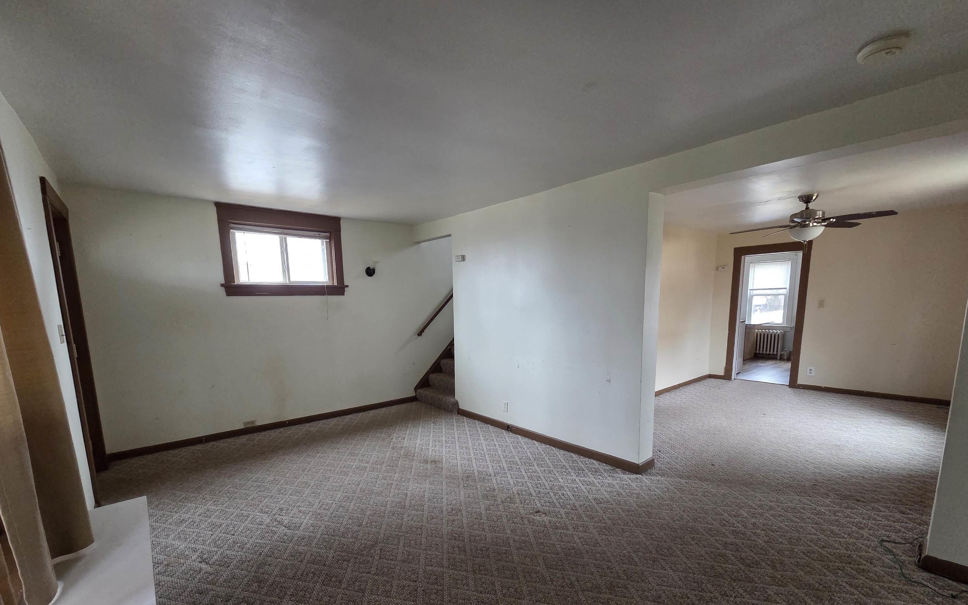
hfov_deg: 105.3
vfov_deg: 77.6
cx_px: 484
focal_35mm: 14
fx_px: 369
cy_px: 366
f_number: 2.2
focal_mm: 2.2
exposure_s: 1/60
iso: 800
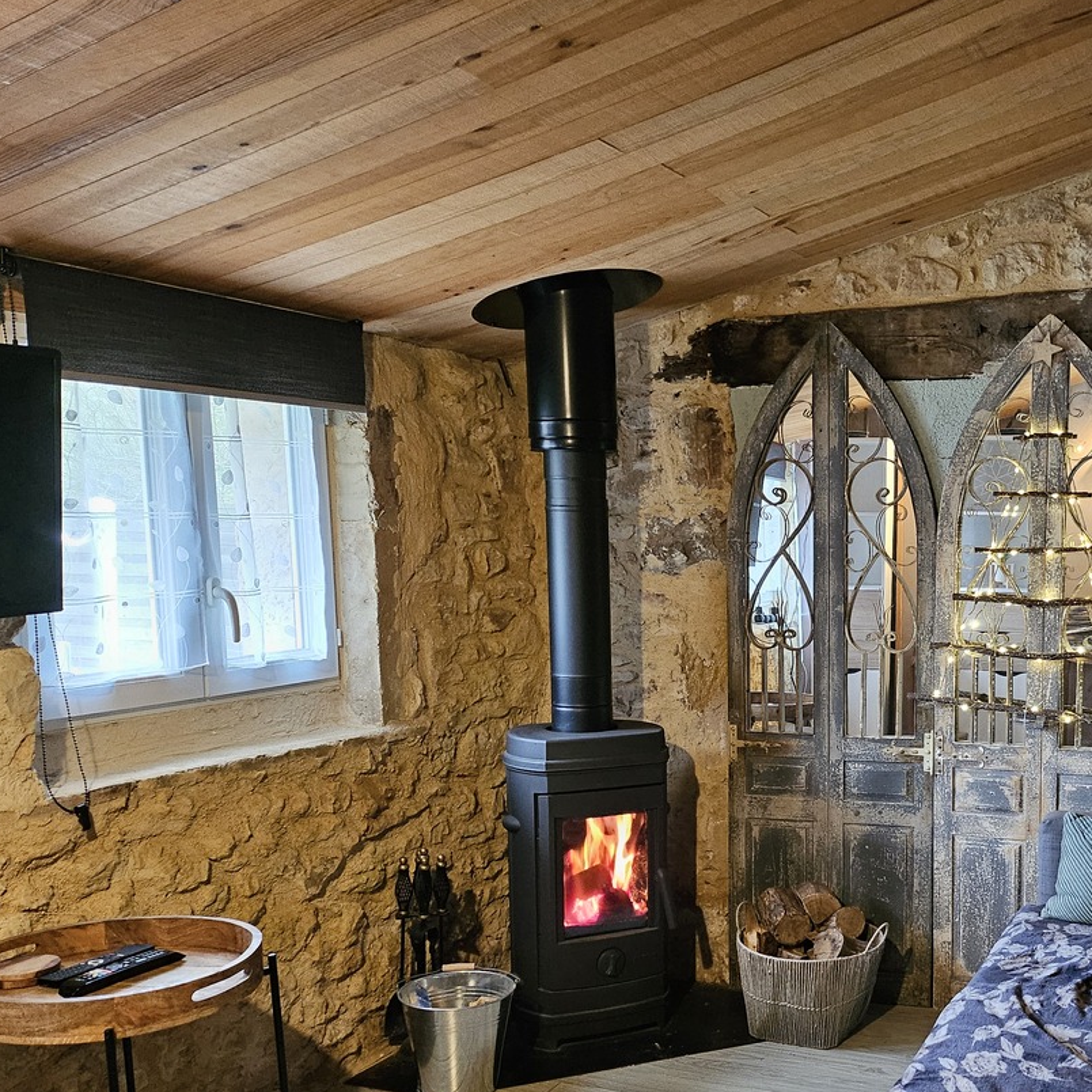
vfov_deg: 43.3
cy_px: 714
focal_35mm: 38
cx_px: 853
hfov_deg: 42.2
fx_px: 1356
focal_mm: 5
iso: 640
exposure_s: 1/25
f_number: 1.8
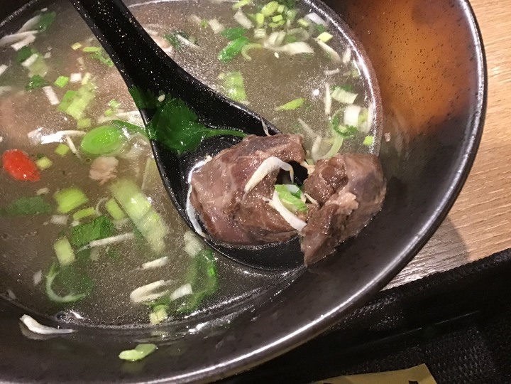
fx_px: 458
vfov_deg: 45.4
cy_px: 192
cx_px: 256
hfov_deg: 58.4
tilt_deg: -61.2
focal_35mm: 31
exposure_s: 1/15
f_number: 2.4
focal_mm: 3.3
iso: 200
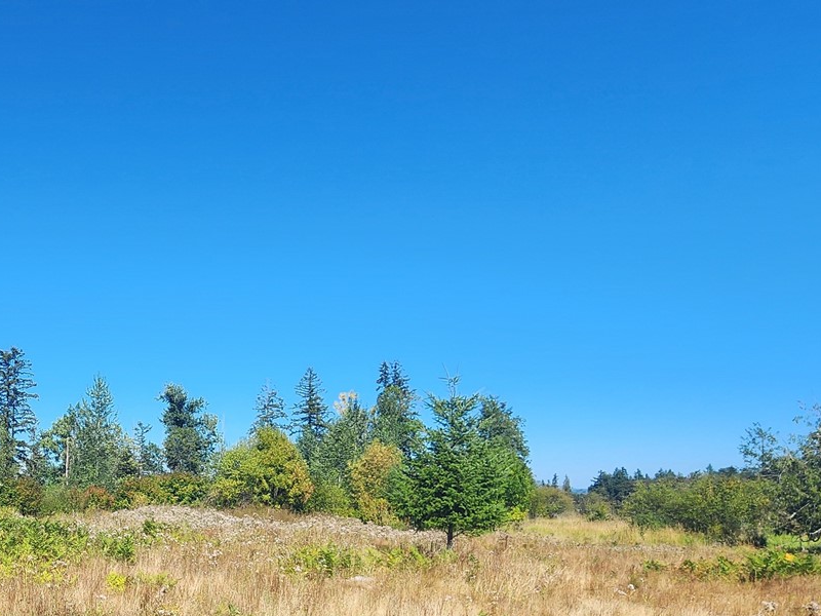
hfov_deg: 58.8
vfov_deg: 49.6
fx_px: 617
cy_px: 501
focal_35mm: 26
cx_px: 102
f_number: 2.2
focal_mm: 2.2
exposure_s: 1/1114
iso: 50
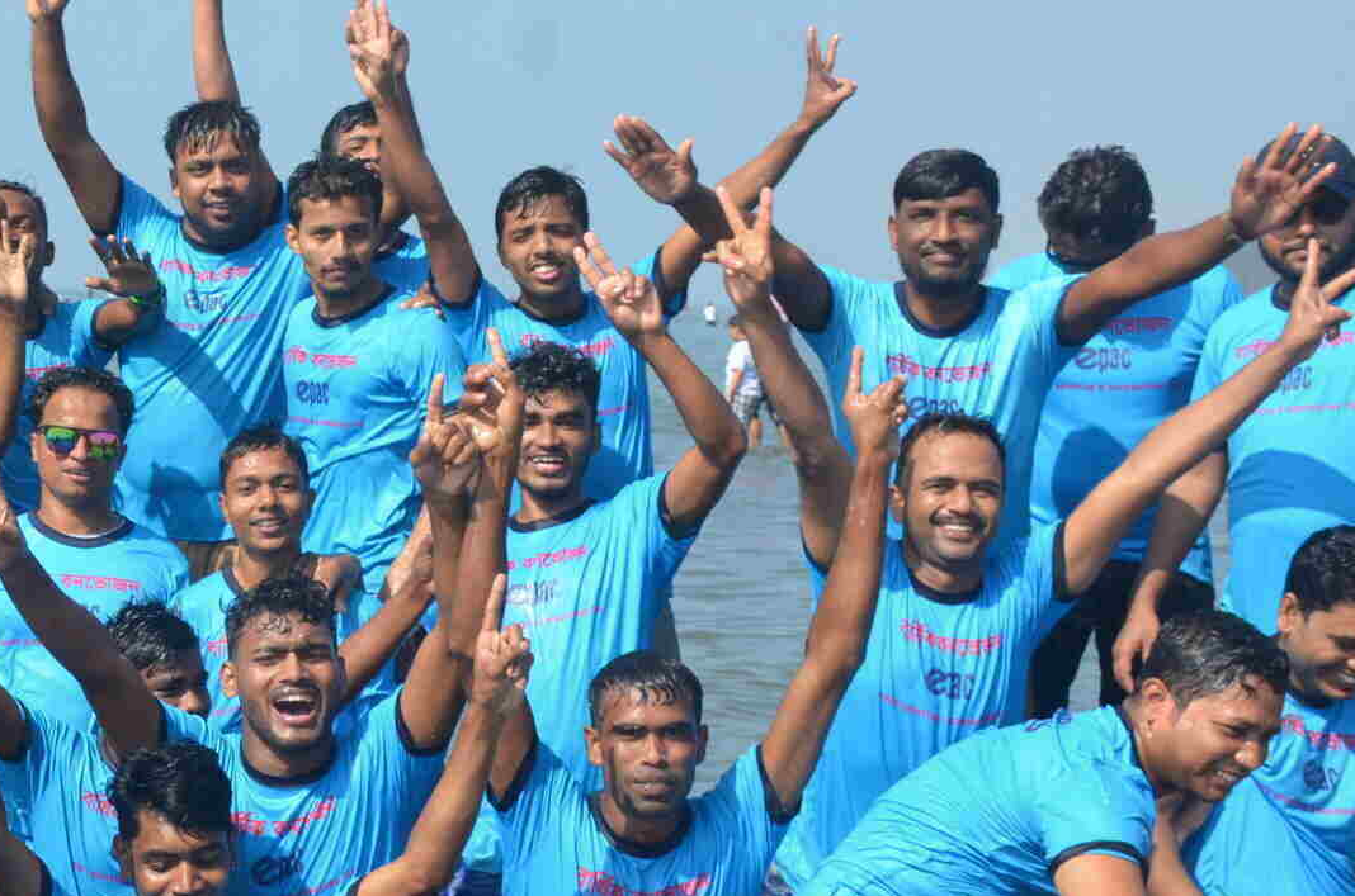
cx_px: -15
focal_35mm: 180
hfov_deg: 11.3
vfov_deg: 7.6
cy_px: 517
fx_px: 6760
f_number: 8
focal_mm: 52
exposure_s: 1/250
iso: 110
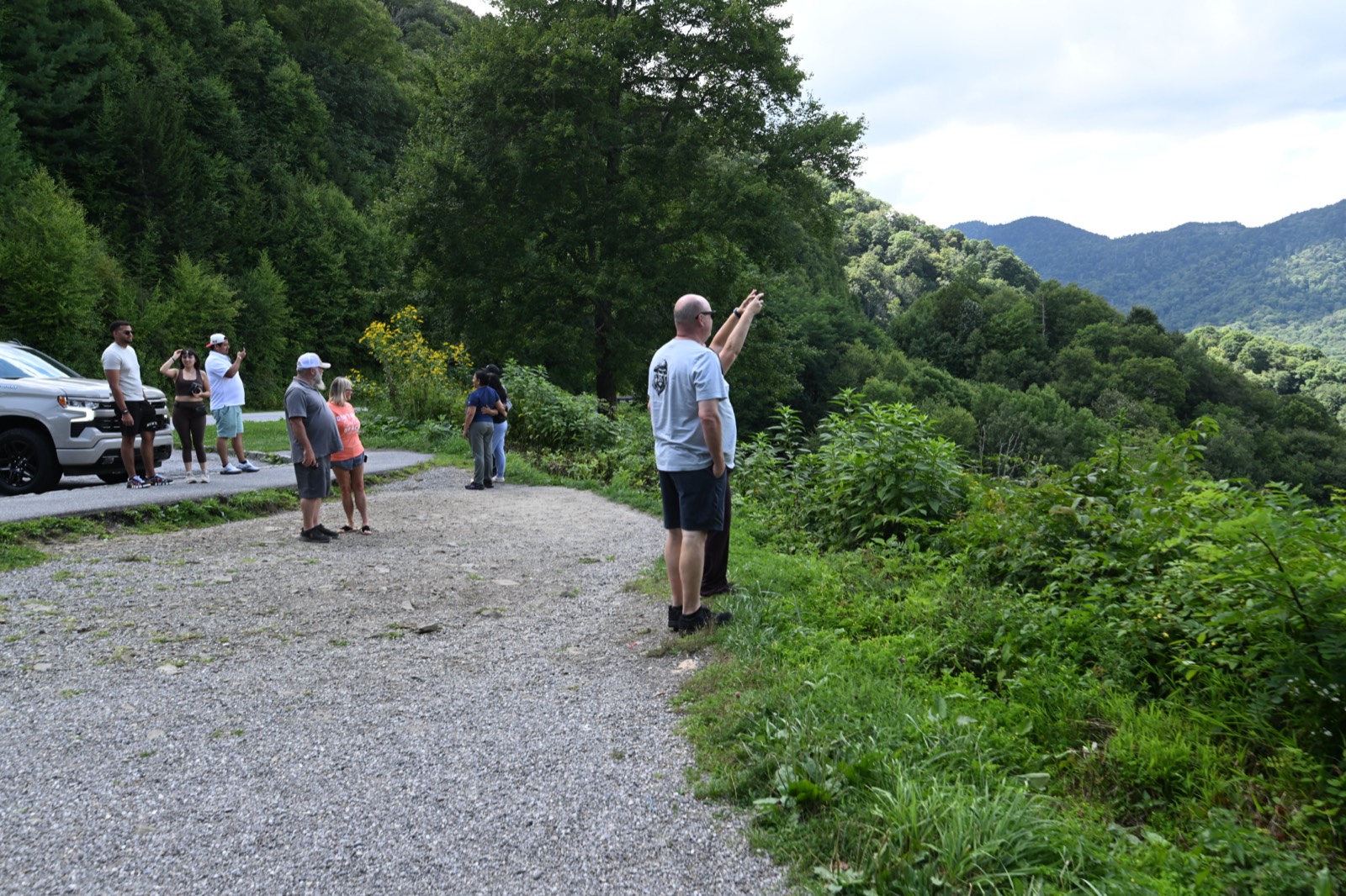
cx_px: 673
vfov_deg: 43.6
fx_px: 1121
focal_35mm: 30
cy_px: 448
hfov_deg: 61.9
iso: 200
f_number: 7.1
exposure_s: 1/160
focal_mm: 30
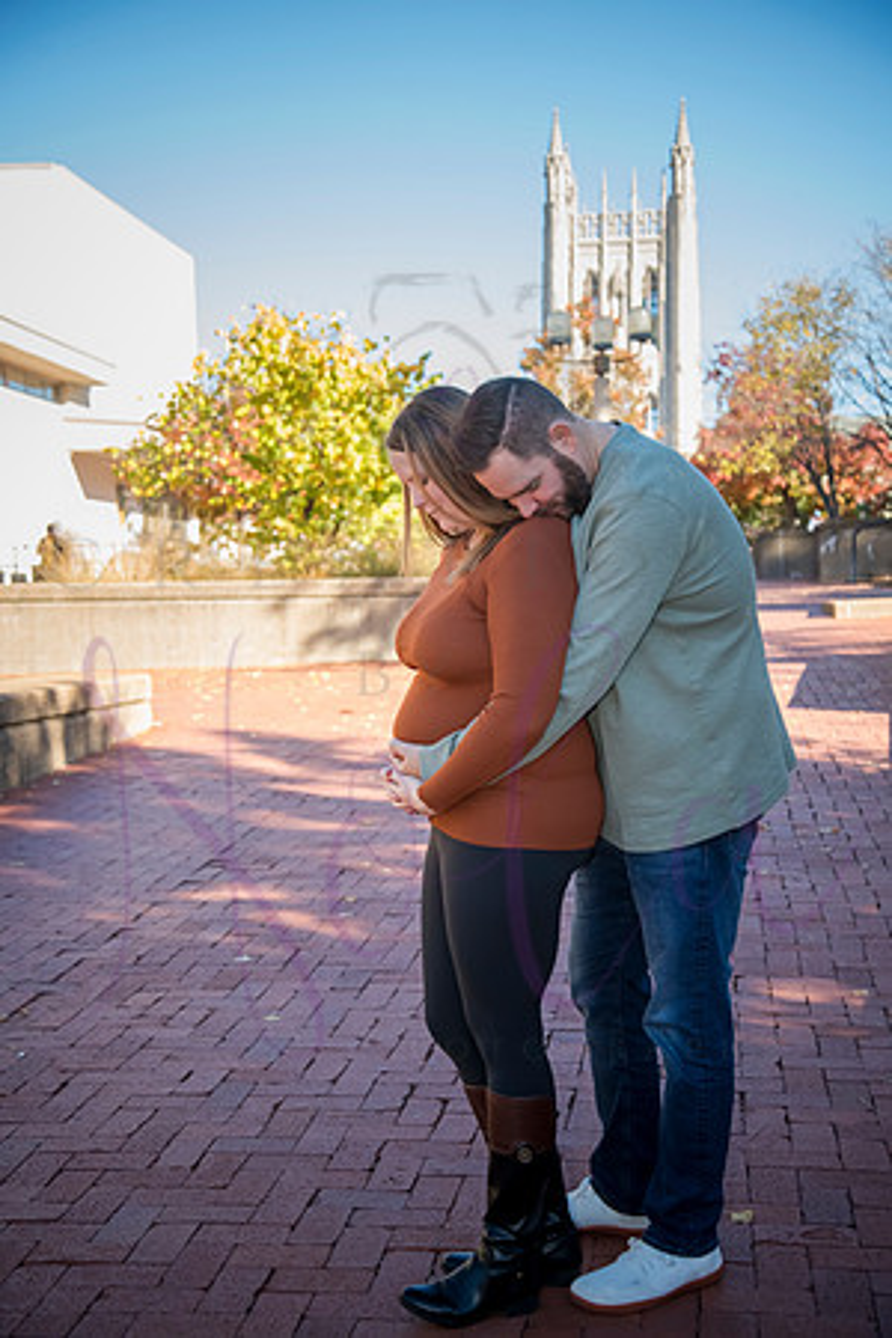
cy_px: 669
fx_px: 1933
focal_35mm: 52
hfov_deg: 26.0
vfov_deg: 38.2
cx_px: 446
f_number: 4.2
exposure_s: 1/640
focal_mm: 52
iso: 640
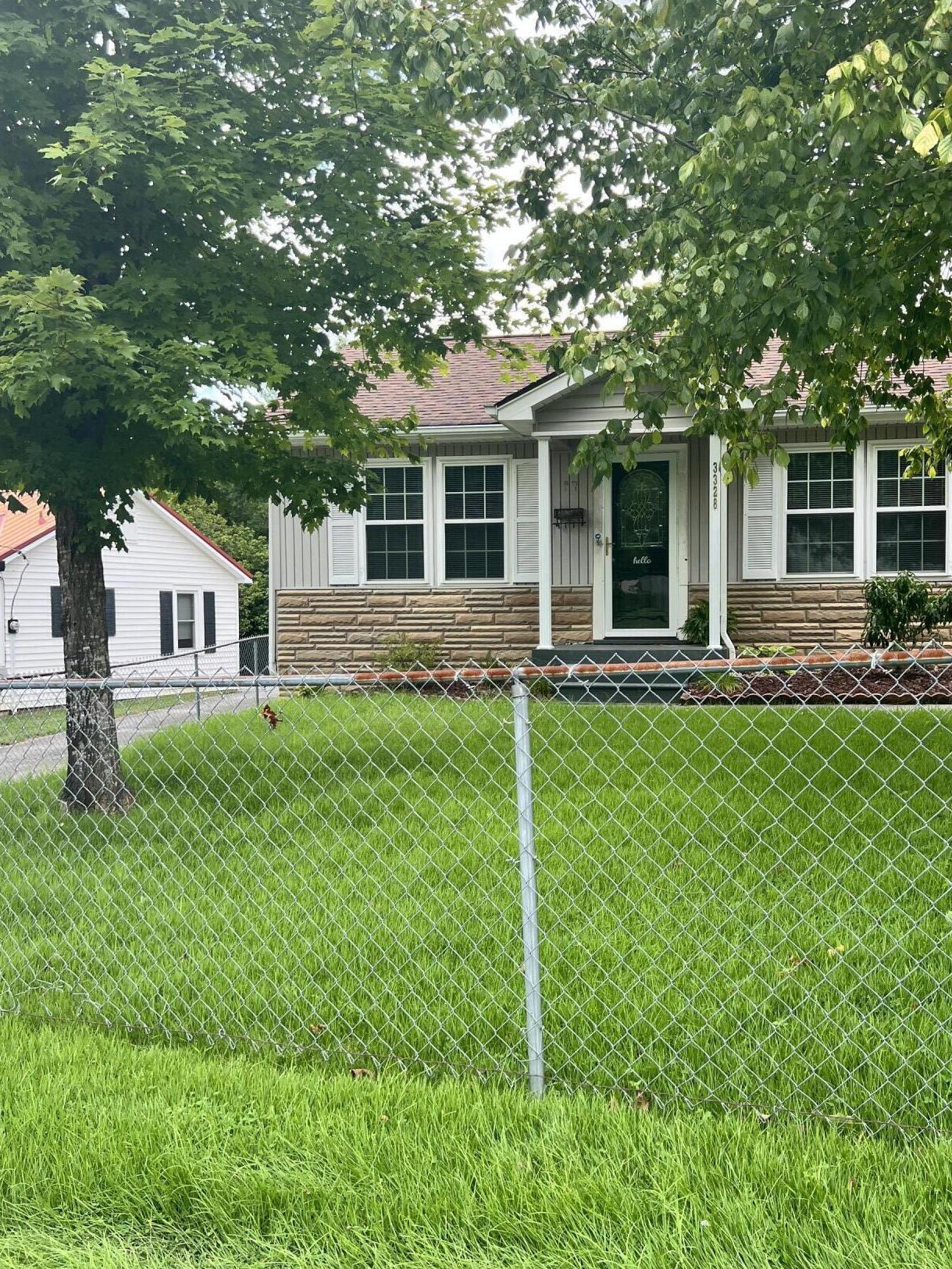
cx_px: 539
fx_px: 1173
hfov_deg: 44.1
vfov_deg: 56.8
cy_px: 650
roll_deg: +0.9
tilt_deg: -2.1
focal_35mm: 32
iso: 50
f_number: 1.5
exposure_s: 1/957
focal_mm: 5.7
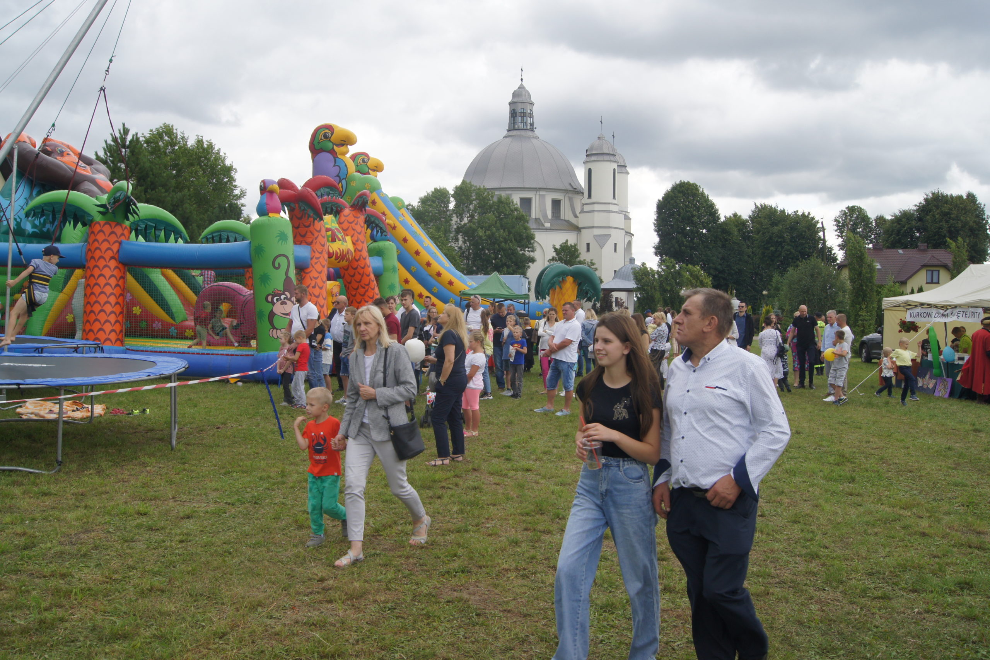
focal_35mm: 33
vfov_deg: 40.0
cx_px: 495
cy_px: 330
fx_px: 907
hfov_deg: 57.2
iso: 200
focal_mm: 22
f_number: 10
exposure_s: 1/160
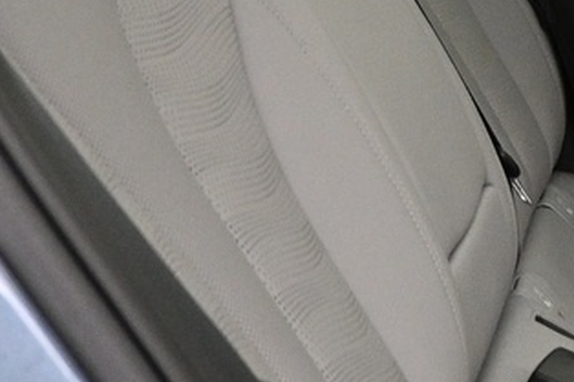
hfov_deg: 14.6
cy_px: 27
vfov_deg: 11.0
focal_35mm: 124
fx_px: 1976
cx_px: 1018
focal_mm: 16
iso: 1600
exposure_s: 1/20
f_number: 3.5
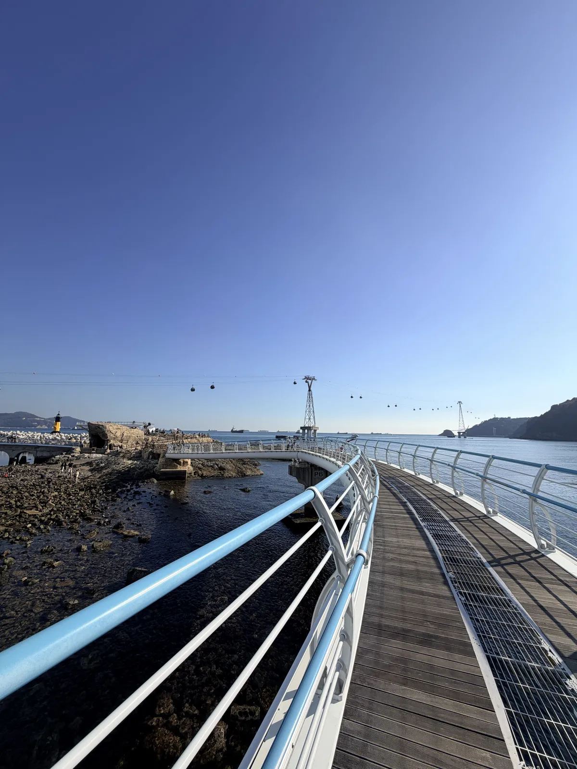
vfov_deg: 102.1
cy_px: 384
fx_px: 311
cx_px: 288
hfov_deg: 85.7
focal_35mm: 14
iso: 20
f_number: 2.2
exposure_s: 1/1339
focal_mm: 2.22
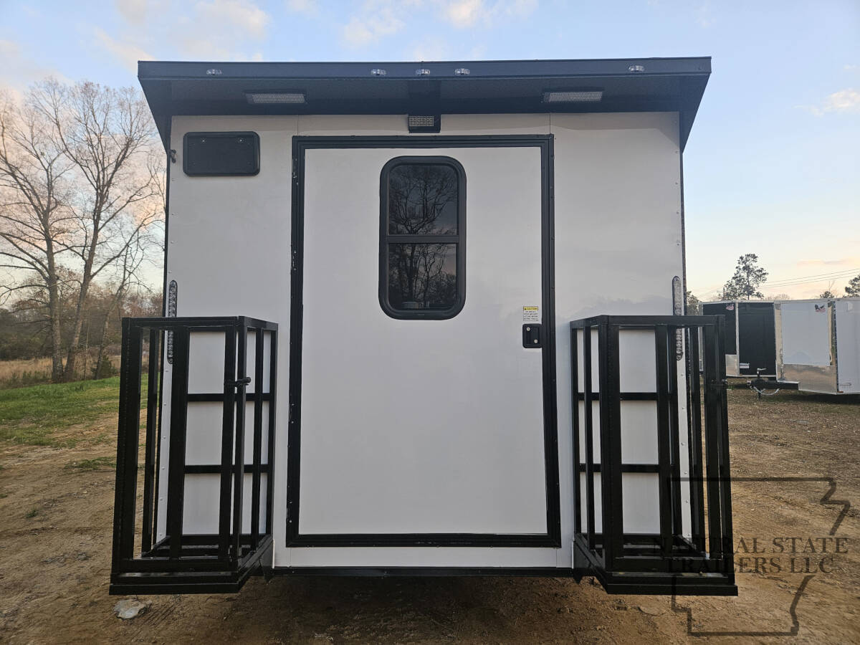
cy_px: 322
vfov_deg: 58.9
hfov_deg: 73.9
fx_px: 571
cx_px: 430
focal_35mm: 23
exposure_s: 1/359
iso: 80
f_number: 1.8
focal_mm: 5.4
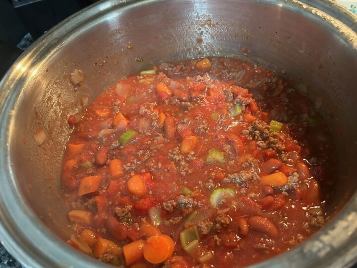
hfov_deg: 67.3
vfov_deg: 53.1
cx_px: 178
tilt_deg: -51.9
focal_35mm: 26
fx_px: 268
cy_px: 134
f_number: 1.5
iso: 500
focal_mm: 5.7
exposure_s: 1/40
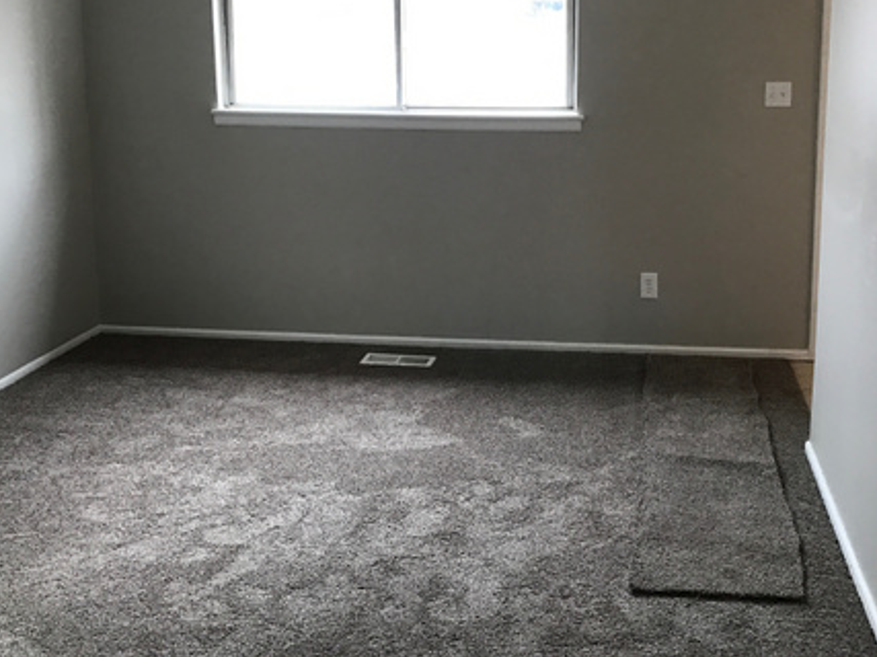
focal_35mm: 42
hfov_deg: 44.7
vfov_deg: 33.9
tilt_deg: -9.1
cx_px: 501
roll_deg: +0.7
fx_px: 1064
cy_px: 195
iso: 40
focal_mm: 3.99
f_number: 1.8
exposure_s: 1/30
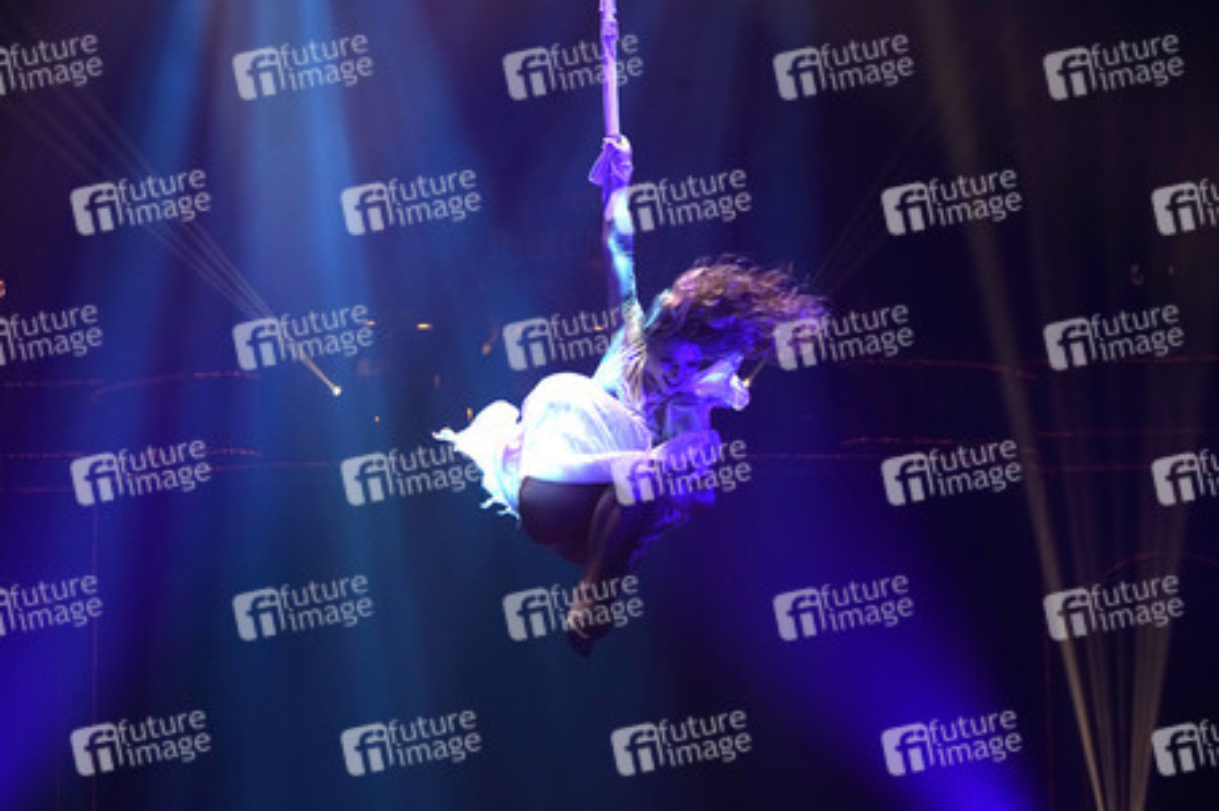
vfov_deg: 15.3
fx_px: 3011
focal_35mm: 89
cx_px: 610
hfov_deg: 22.9
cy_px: 406
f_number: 5.6
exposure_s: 1/320
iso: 1600
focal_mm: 89
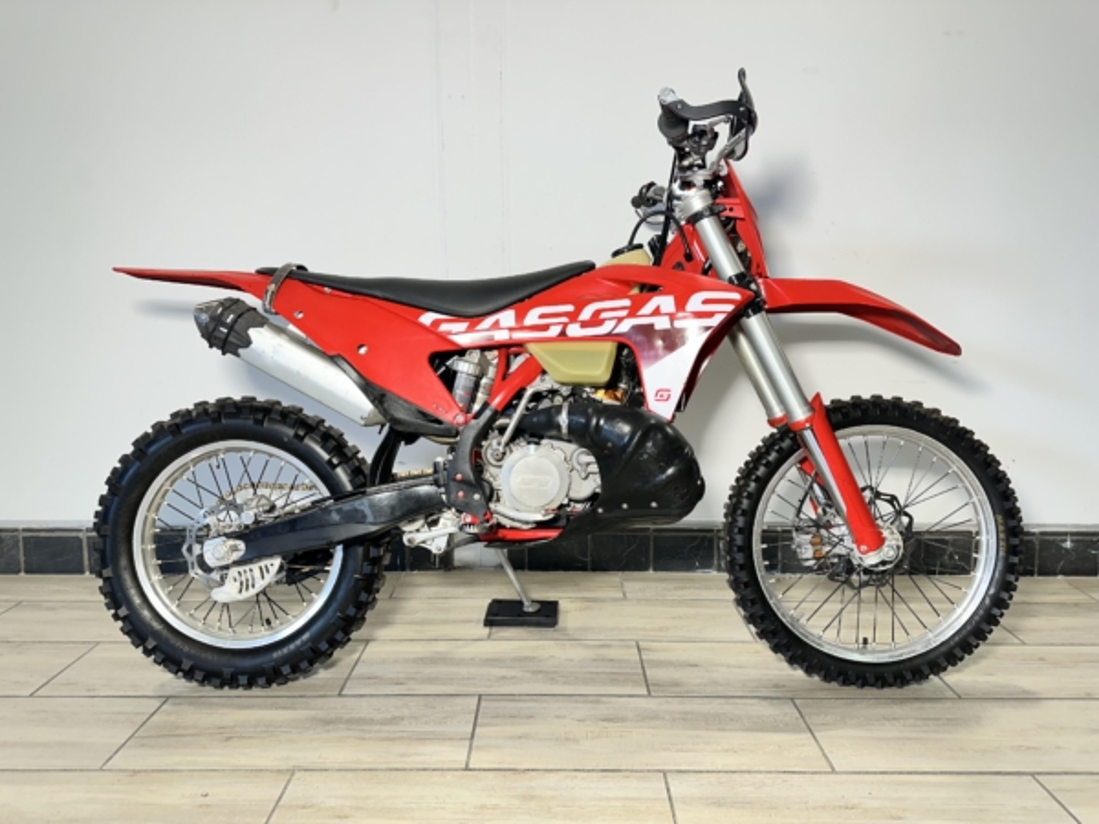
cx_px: 550
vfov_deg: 56.8
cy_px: 412
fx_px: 762
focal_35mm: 24
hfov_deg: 71.6
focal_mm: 6.86
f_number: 1.78
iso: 80
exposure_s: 1/100
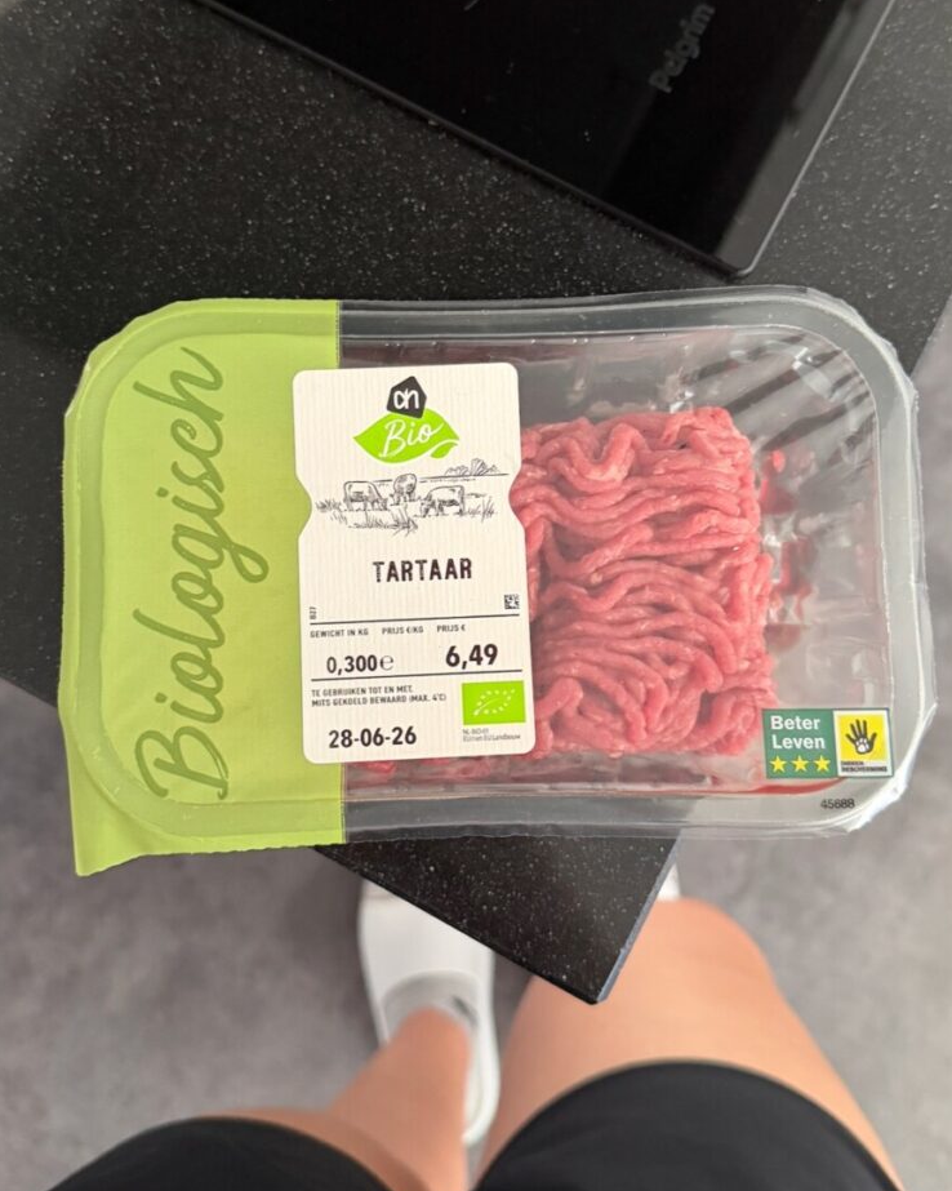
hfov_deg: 54.9
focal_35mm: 26
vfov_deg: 65.9
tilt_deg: -81.8
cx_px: 490
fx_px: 916
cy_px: 542
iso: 800
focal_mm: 6.76
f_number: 1.78
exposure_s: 1/49
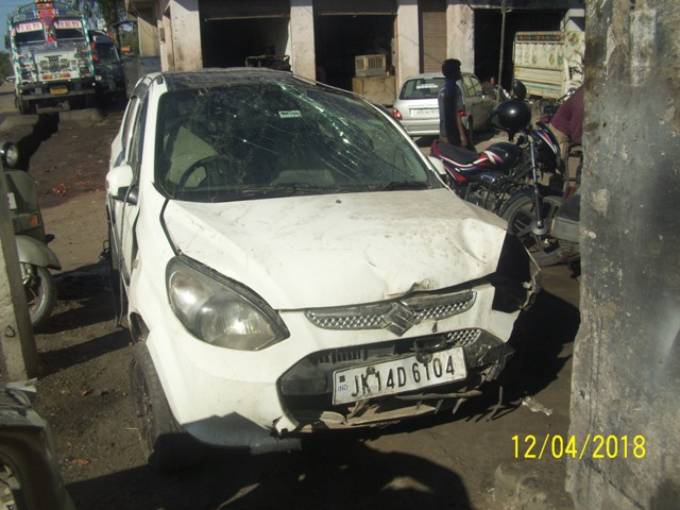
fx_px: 668
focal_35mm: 34
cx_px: 340
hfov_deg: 54.0
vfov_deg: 41.8
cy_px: 255
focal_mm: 5.7
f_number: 5.6
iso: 80
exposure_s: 1/400
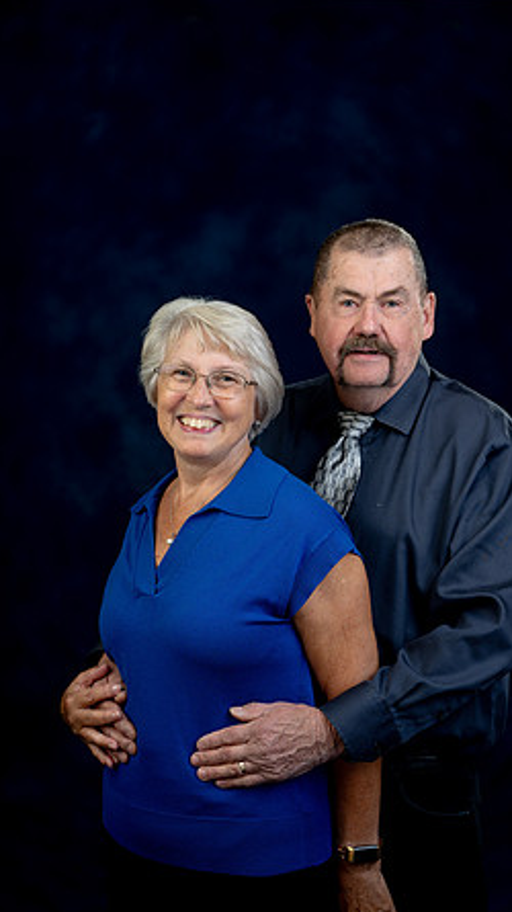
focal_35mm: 53
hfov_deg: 22.6
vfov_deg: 39.2
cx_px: 274
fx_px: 1280
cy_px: 453
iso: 200
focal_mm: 50
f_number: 4.5
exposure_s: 1/200
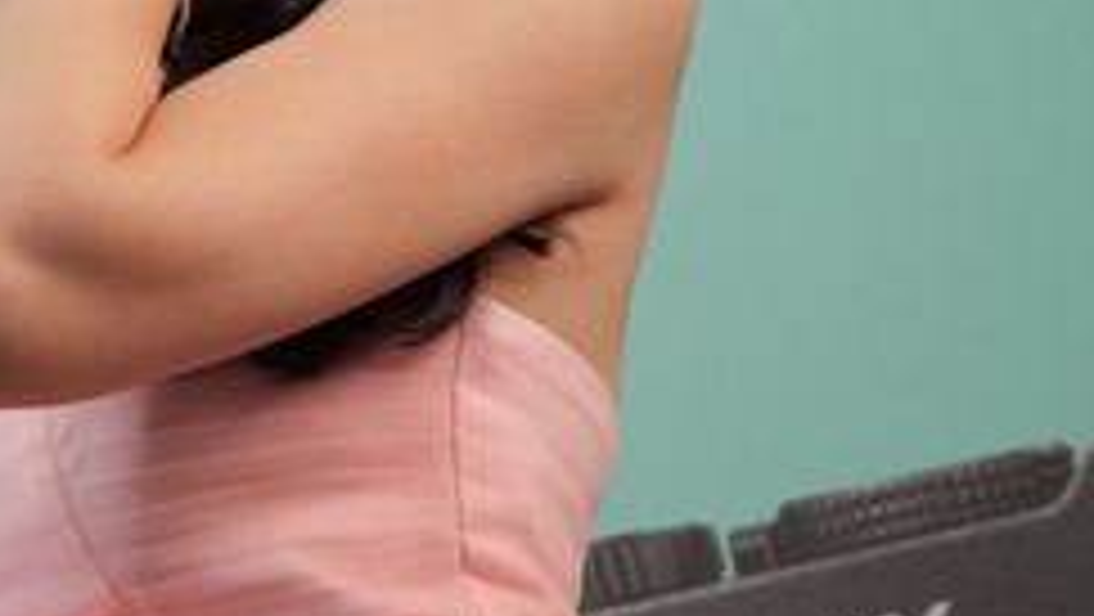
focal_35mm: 232
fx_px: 6734
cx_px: 230
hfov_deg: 9.3
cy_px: -130
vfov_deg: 5.2
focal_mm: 69
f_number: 5.5
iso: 800
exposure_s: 1/125
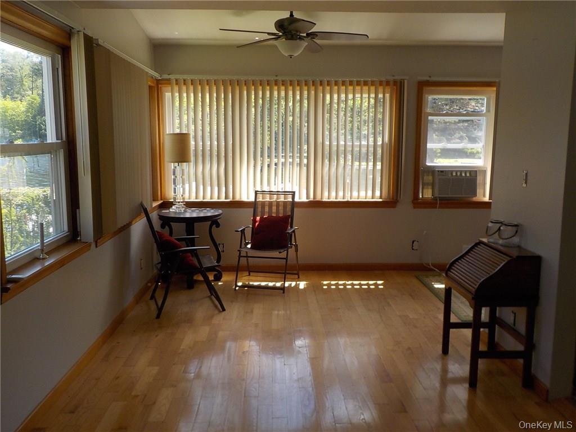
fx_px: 499
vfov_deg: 46.8
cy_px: 216
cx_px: 288
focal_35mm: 30
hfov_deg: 60.0
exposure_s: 1/160
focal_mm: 4.1
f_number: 3.3
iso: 125
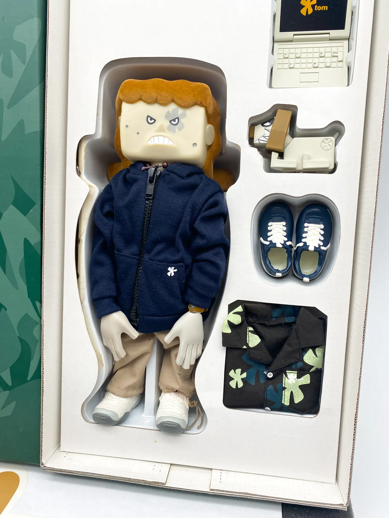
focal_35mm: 26
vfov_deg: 67.3
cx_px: 194
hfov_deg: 53.1
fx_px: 390
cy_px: 259
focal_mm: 4.25
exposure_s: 1/150
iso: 32
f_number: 1.8
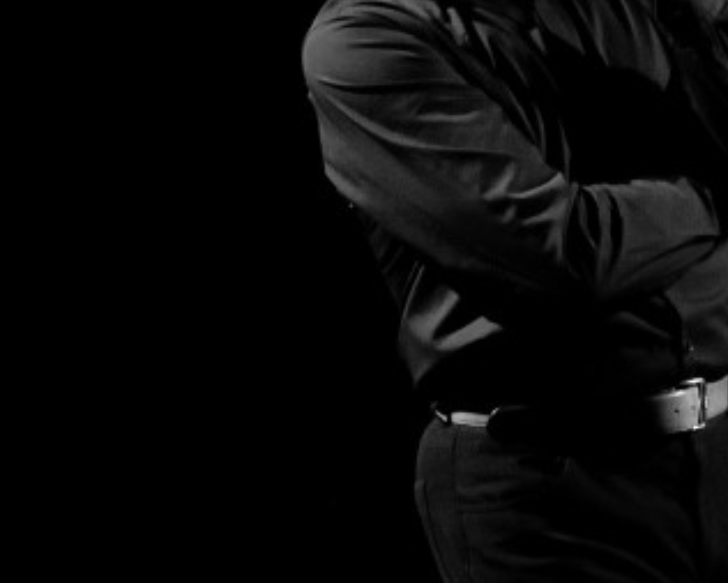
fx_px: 2953
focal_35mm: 137
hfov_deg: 14.0
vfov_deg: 11.2
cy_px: 493
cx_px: 591
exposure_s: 1/30
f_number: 3.5
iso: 800
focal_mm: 30
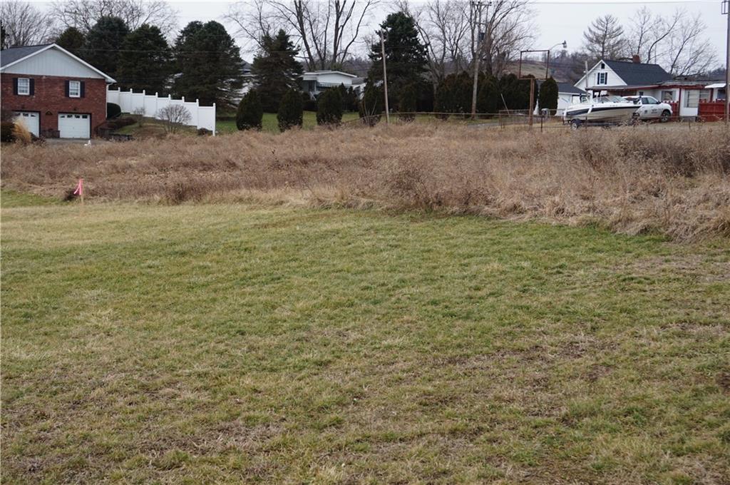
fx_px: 1033
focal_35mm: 51
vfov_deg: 26.4
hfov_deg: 38.9
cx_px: 365
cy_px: 242
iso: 100
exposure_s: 1/80
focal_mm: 34
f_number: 7.1
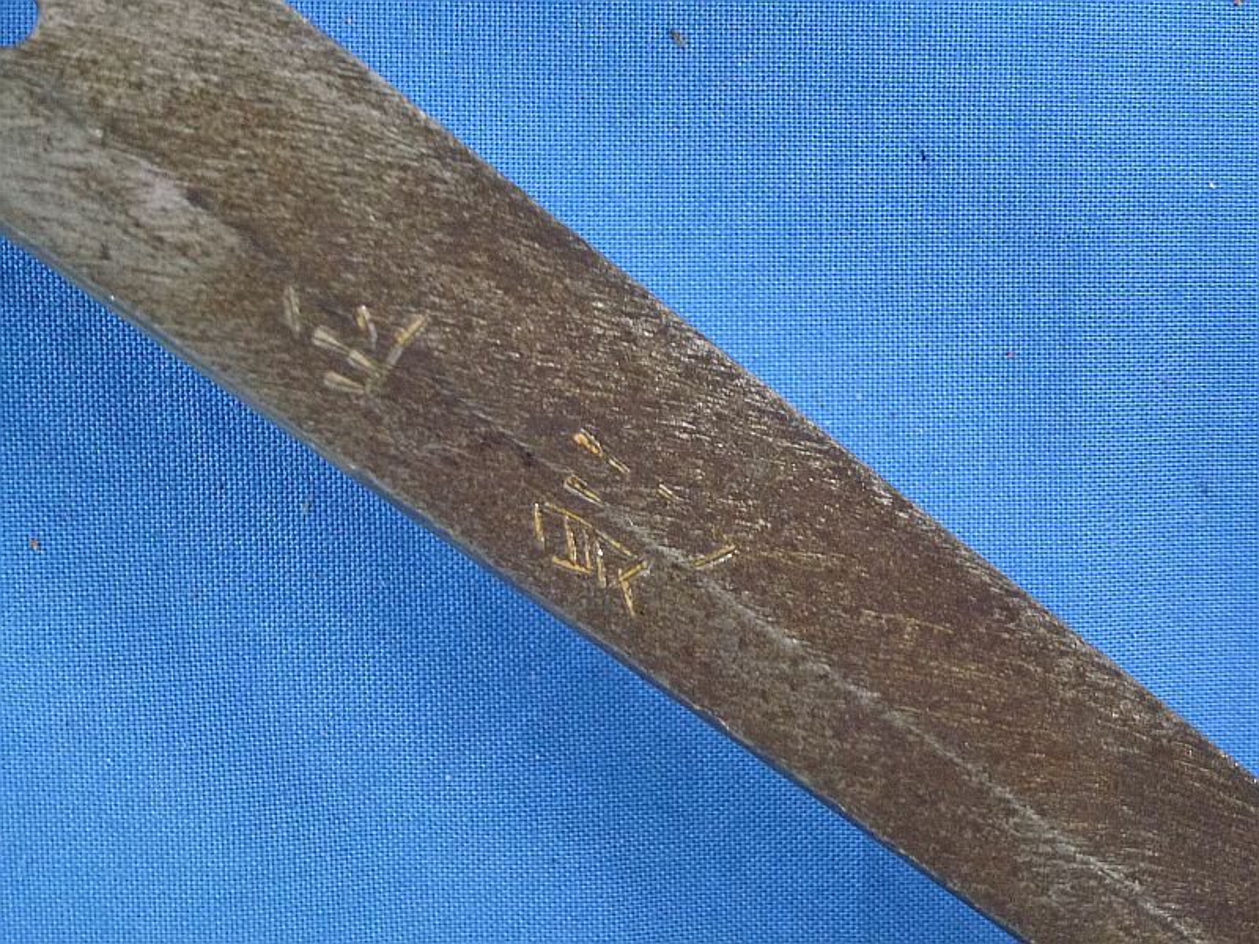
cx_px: 630
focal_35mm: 71
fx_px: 2582
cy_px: 472
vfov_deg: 20.7
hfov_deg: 27.4
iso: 400
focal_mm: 12.7
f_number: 4.7
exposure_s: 1/60
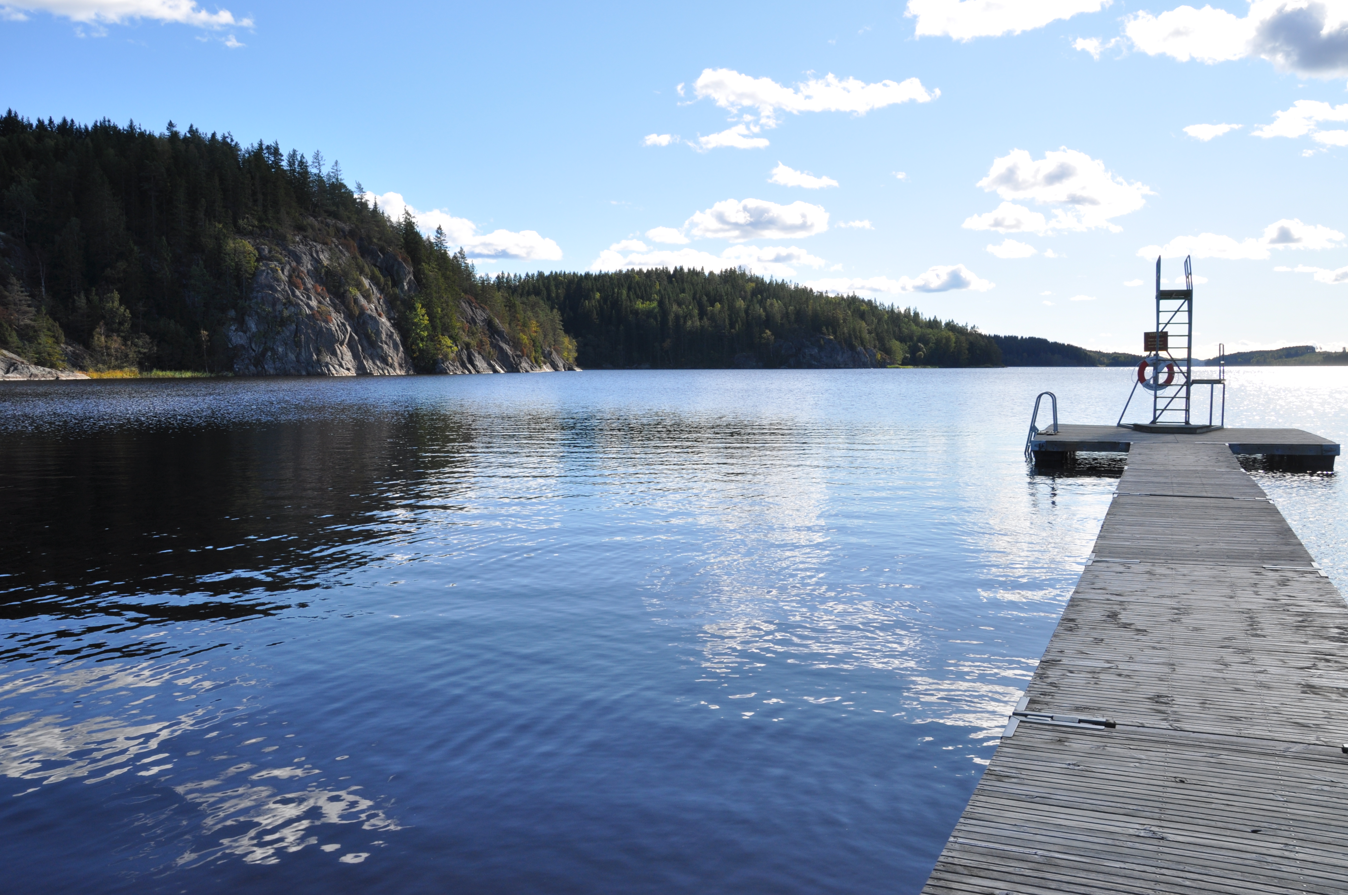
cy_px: 448
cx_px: 674
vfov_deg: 41.6
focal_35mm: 32
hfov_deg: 59.6
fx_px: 1178
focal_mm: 21
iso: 200
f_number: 13
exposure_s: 1/160
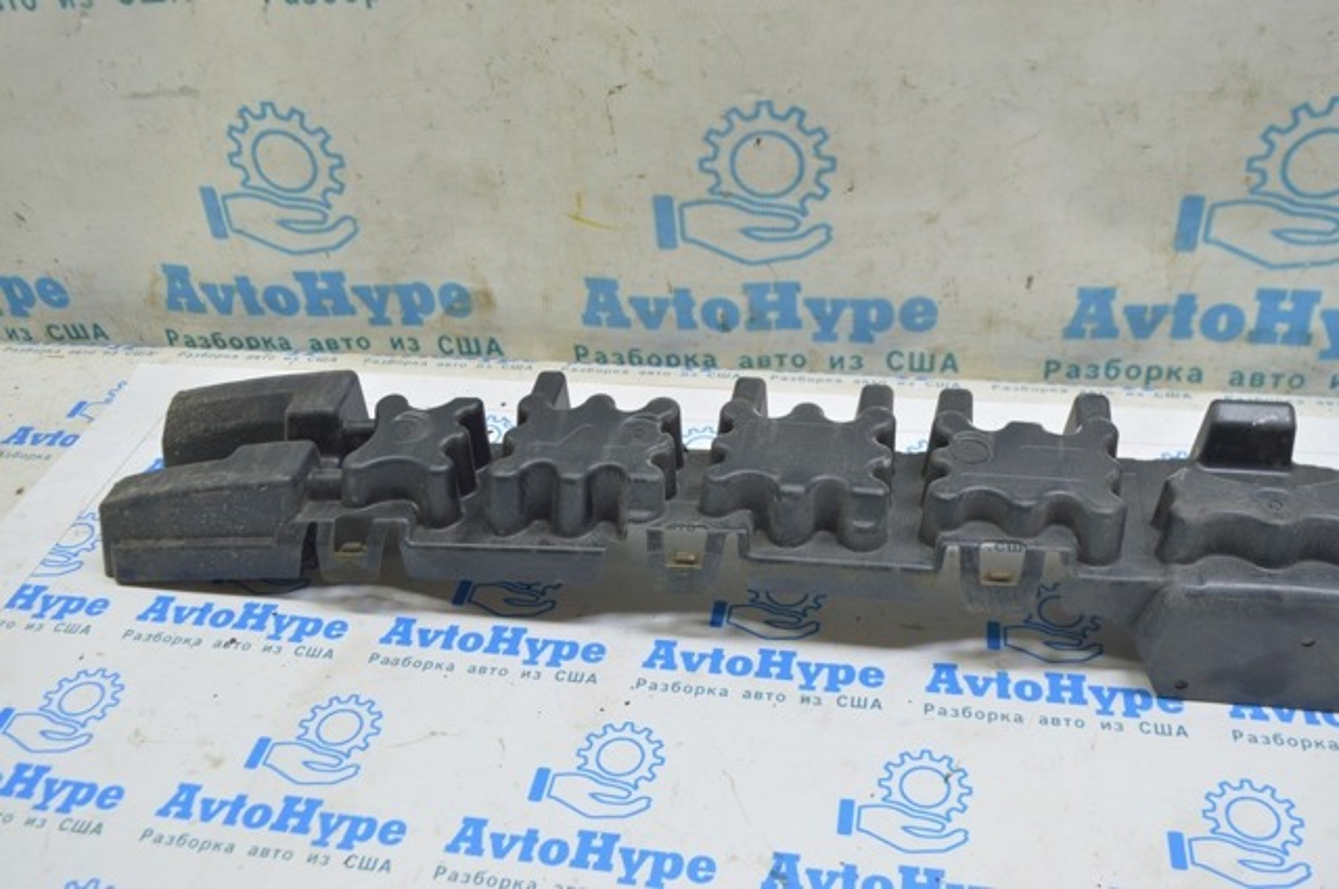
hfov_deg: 55.2
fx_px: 1282
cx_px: 670
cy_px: 444
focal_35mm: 34
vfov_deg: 38.3
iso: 400
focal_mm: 23
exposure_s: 1/20
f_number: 5.6
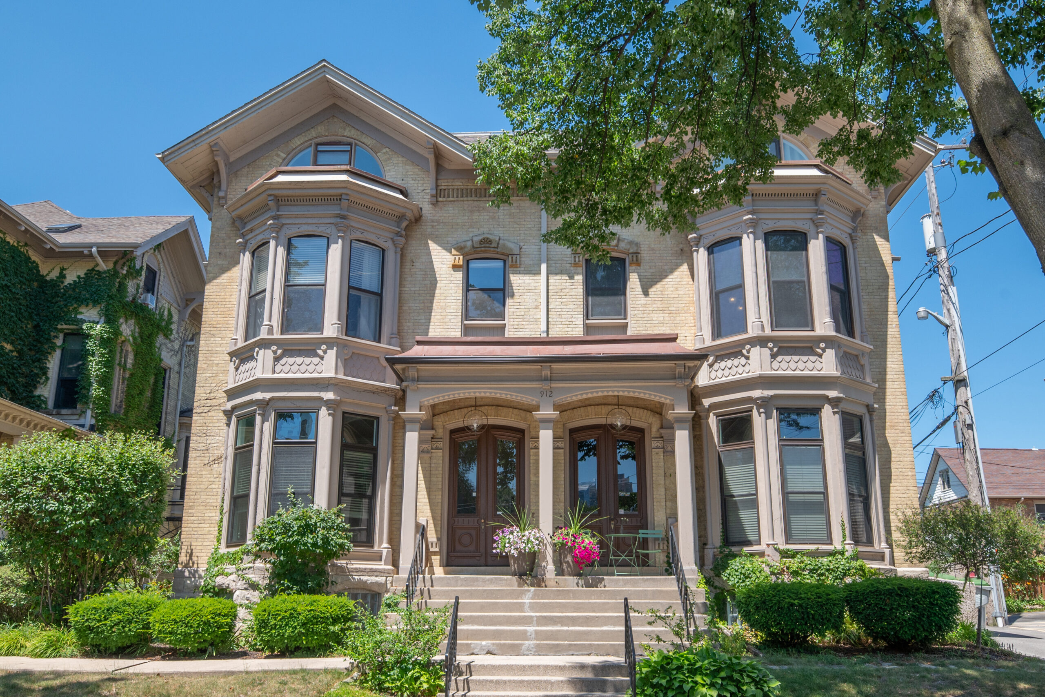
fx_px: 900
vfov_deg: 42.3
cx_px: 522
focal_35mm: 31
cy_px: 348
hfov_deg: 60.3
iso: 320
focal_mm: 21
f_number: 9
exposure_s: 1/250
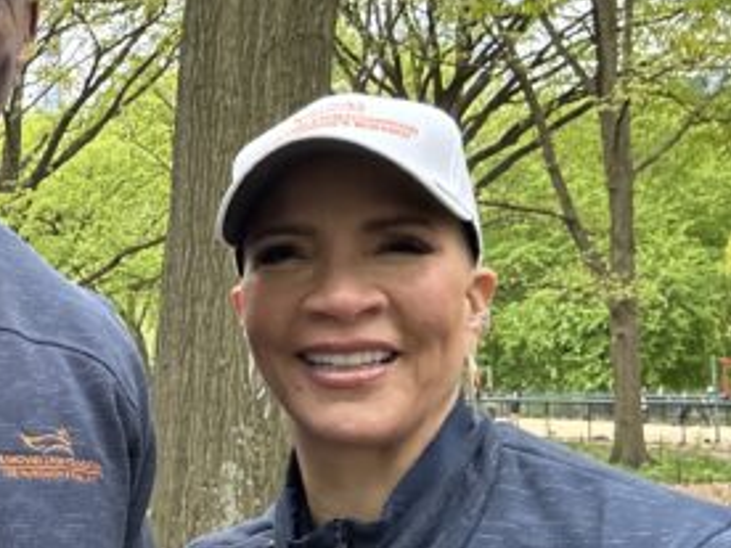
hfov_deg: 26.7
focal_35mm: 64
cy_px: 273
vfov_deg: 22.9
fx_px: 1352
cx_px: -154
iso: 80
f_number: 1.9
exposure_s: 1/112
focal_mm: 2.69
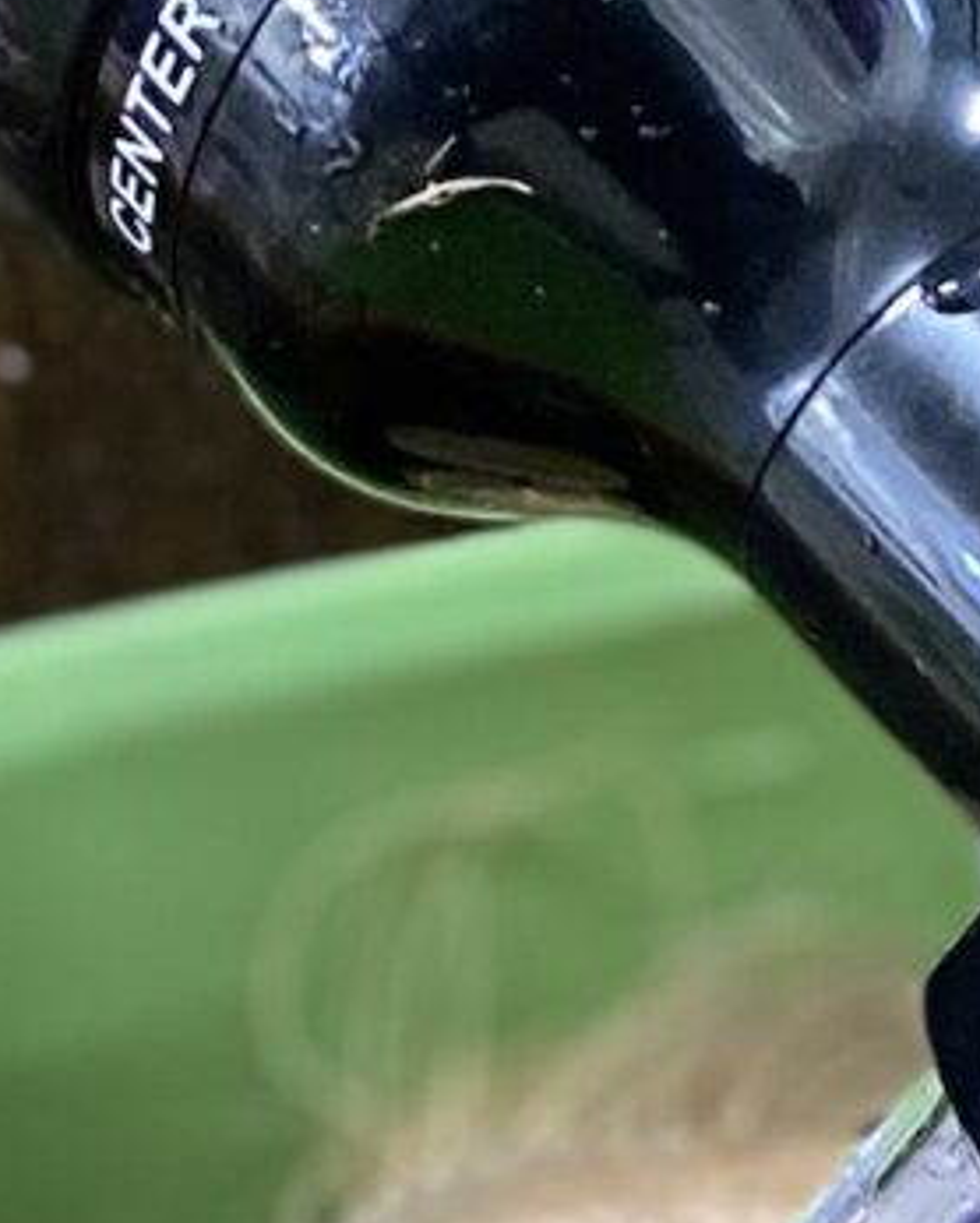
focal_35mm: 187
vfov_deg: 10.1
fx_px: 6774
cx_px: 1449
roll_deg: -1.2
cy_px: 1579
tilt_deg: -42.9
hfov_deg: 8.1
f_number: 1.8
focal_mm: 4.25
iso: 400
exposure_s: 1/50
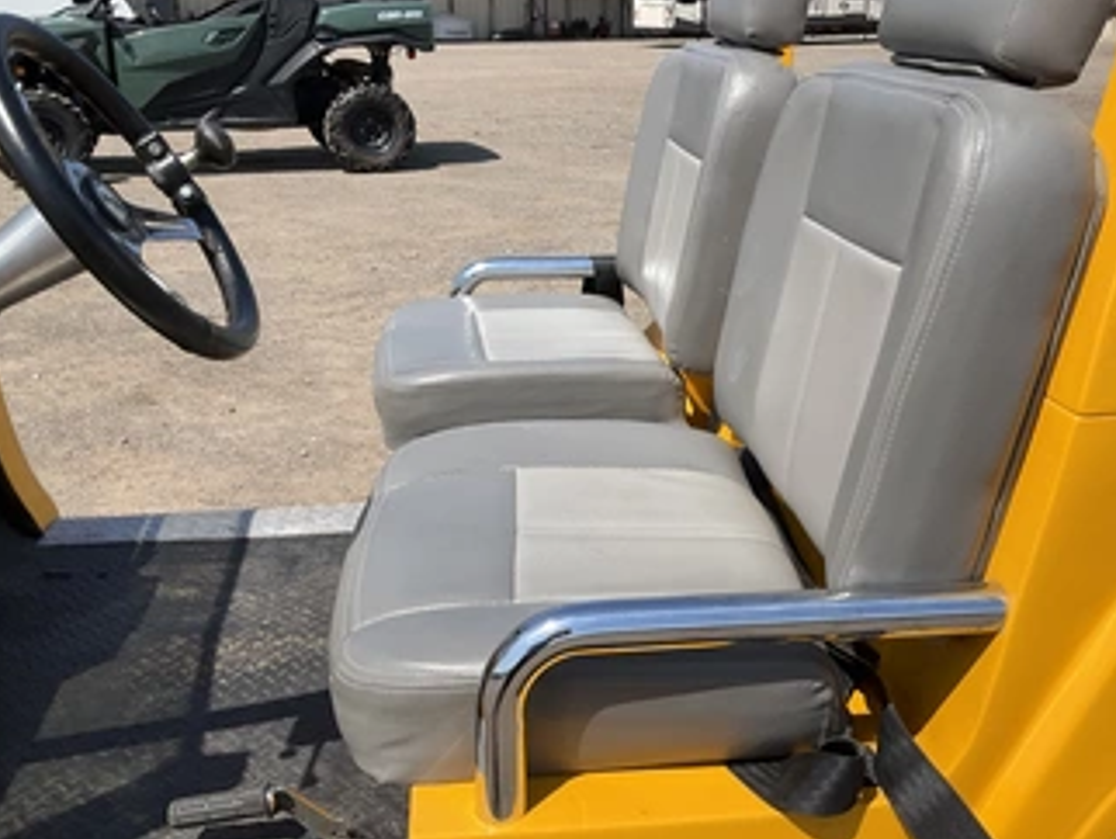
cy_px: 364
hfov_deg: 51.3
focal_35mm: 36
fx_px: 1161
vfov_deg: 39.6
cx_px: 589
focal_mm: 3
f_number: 1.8
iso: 25
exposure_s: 1/2141
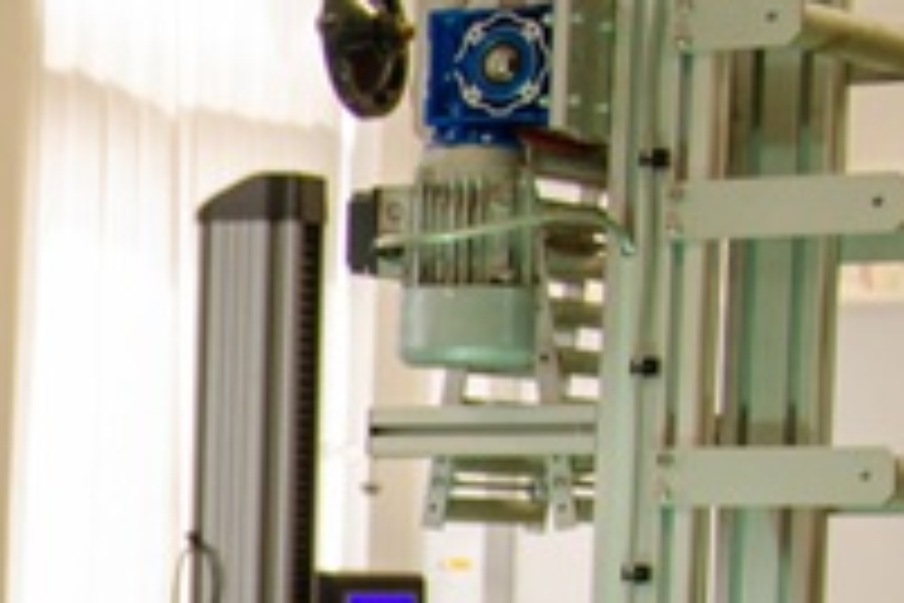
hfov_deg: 10.2
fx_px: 4721
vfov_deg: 7.2
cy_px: 900
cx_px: -801
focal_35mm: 188
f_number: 4
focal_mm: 28
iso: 100
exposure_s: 1/10
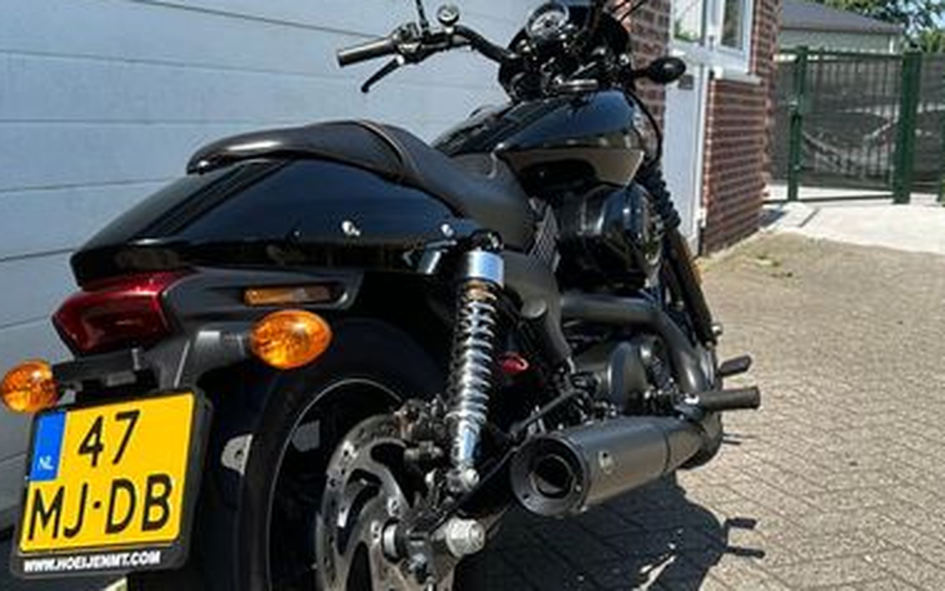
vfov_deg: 29.9
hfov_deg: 46.2
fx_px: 1108
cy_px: 312
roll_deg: -1.1
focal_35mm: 43
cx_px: 464
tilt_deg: -9.5
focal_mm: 6.86
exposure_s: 1/2732
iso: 80
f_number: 1.78
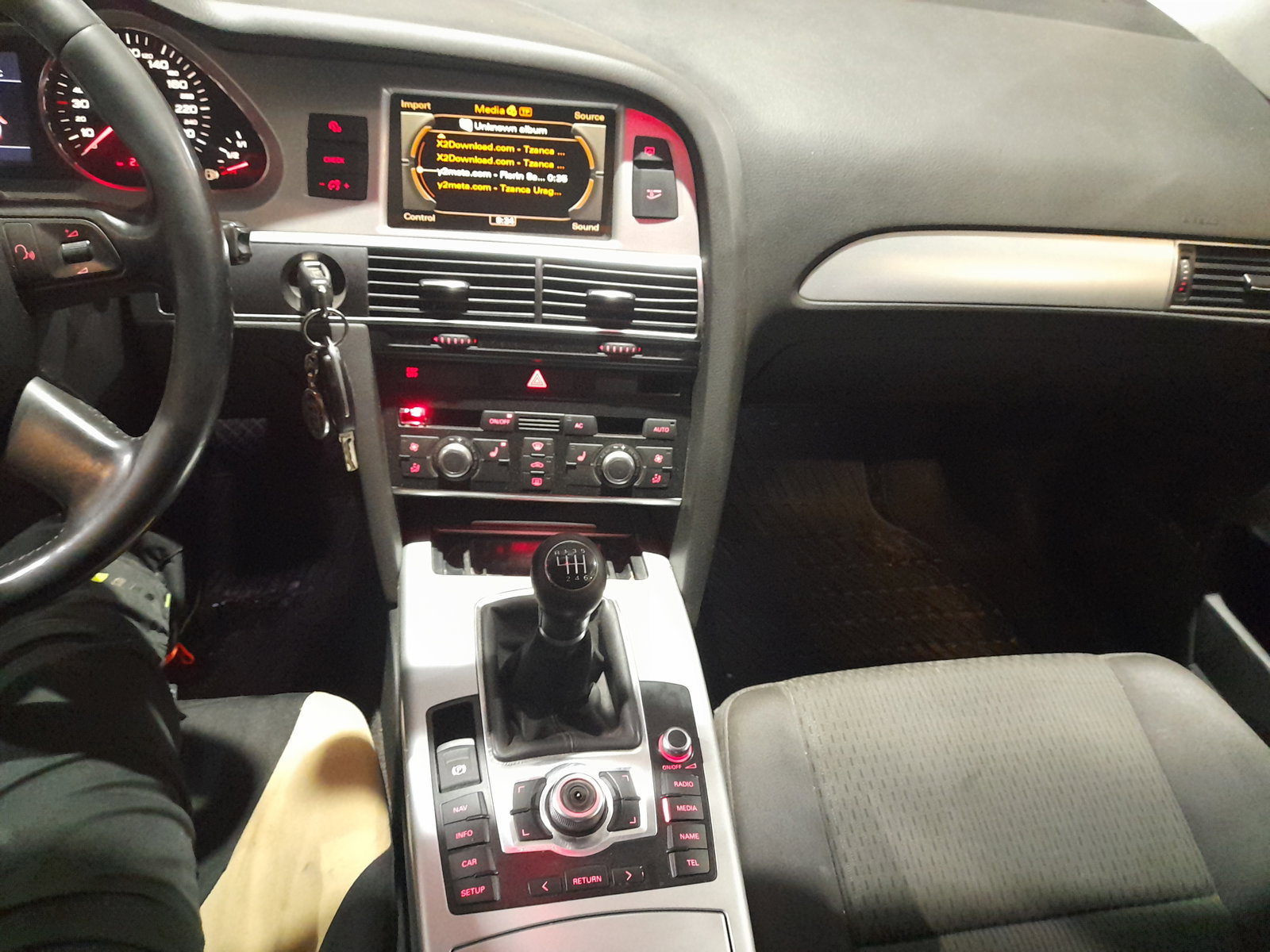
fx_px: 917
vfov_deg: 54.9
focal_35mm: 25
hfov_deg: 69.4
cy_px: 476
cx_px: 635
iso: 906
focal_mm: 4.6
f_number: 2
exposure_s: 1/20
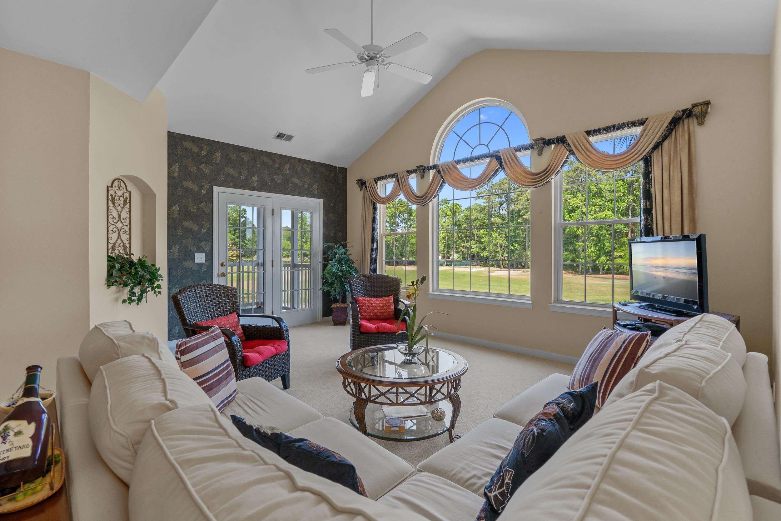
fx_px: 347
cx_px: 390
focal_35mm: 16
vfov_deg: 73.8
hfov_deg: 96.7
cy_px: 260
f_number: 8
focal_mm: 16
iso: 800
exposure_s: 1/15
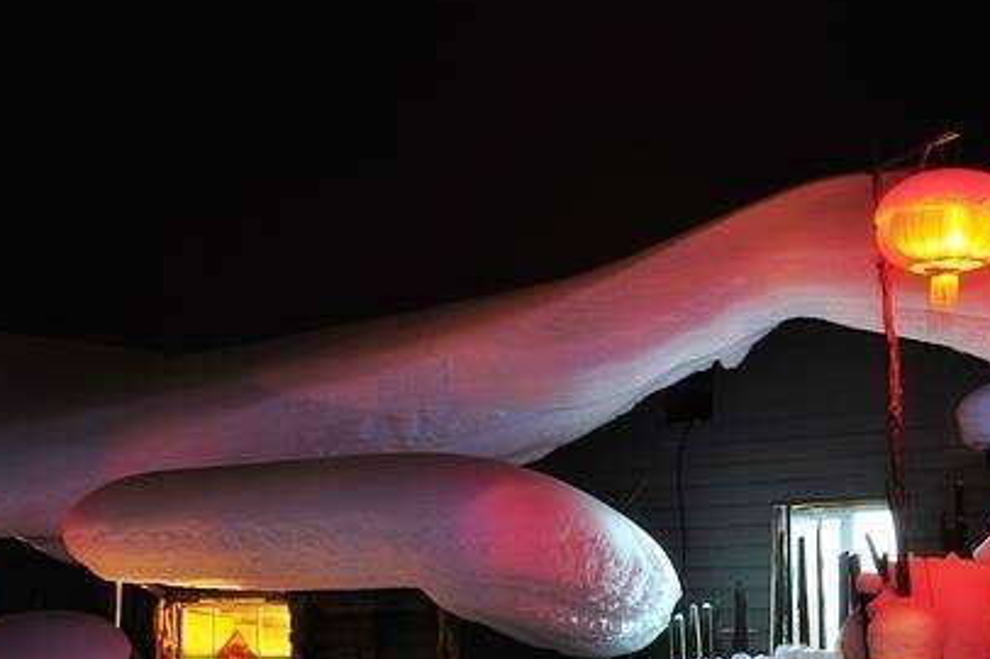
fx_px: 1951
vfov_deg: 18.5
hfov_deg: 27.0
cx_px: 12
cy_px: 715
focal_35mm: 71
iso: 160
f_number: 8
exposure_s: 25
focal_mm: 32
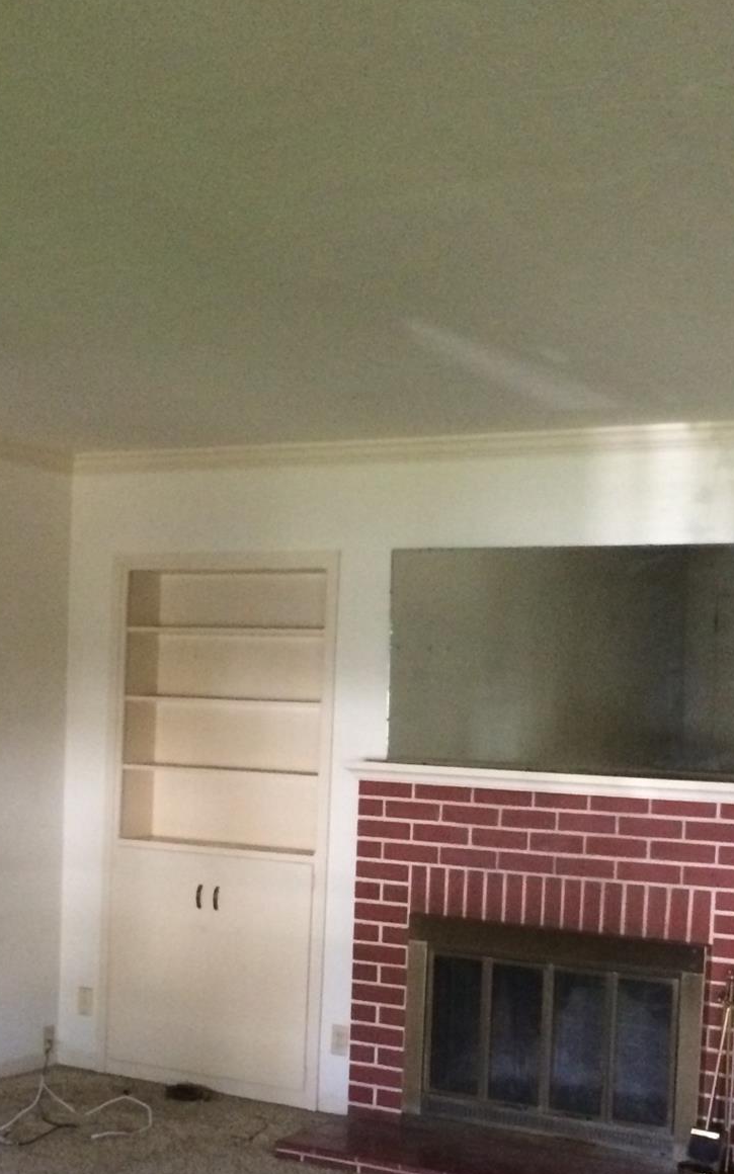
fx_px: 1696
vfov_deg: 37.5
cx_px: 340
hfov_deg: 24.4
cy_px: 838
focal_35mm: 53
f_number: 2.2
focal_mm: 4.15
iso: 320
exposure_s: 1/25
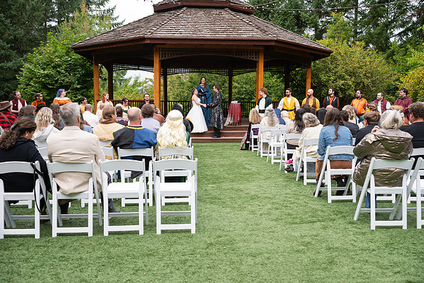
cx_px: 212
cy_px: 142
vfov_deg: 37.5
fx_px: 417
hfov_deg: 53.9
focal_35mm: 35
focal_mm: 35
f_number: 4
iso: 400
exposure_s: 1/400
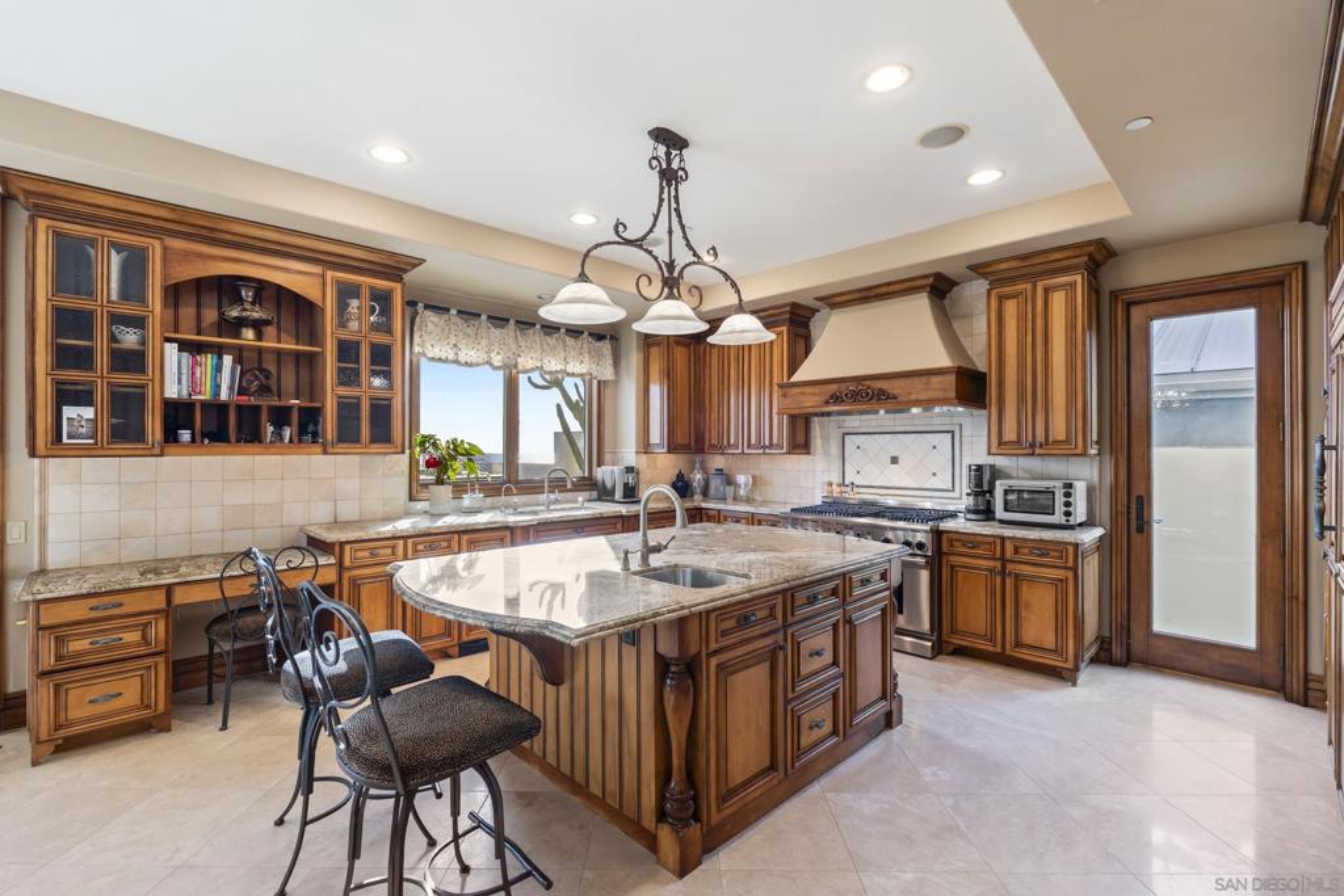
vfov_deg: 73.8
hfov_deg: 96.7
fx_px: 597
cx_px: 672
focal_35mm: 16
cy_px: 448
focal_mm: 16
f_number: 8
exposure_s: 1/15
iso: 500
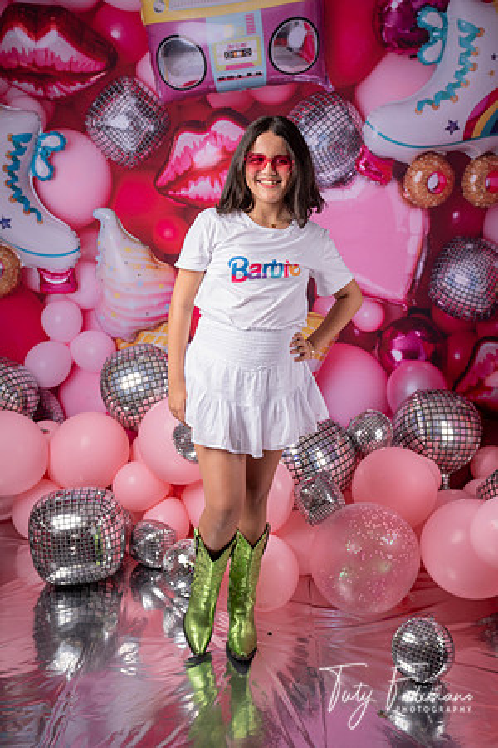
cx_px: 249
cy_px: 374
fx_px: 830
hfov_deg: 33.4
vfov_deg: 48.5
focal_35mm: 40
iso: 125
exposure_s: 1/200
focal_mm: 40
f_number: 5
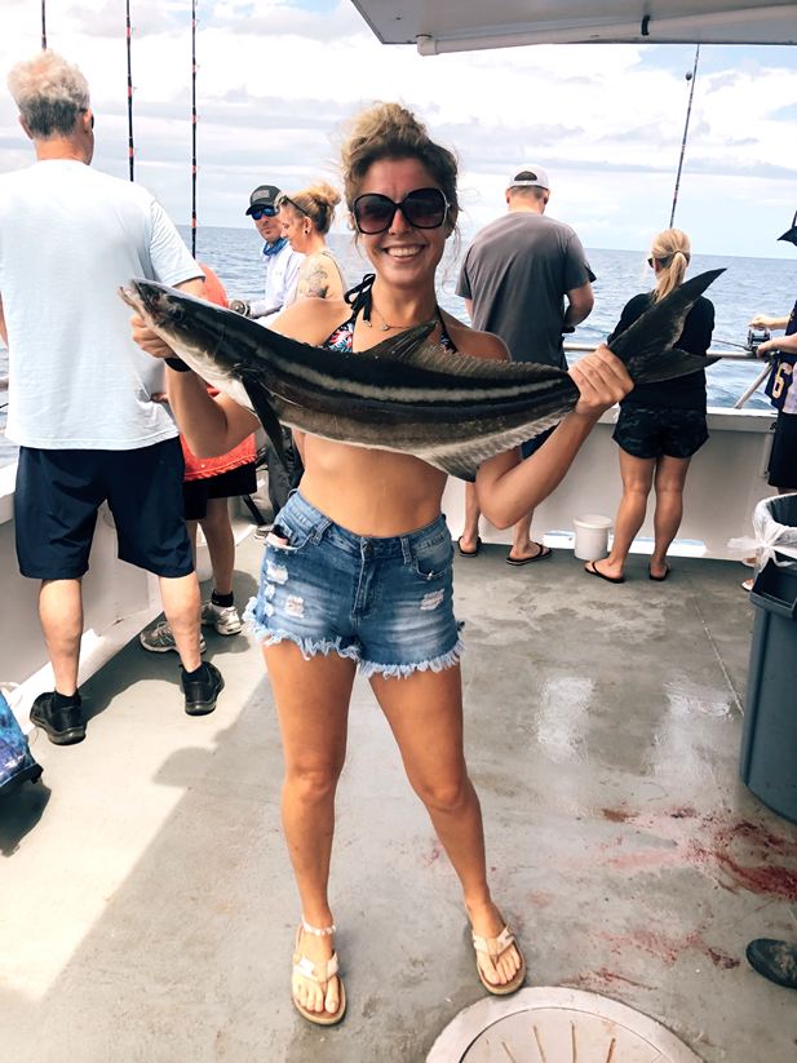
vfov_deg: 63.5
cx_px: 398
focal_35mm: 28
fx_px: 860
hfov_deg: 49.7
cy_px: 532
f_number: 1.8
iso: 20
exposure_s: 1/960
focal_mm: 3.99
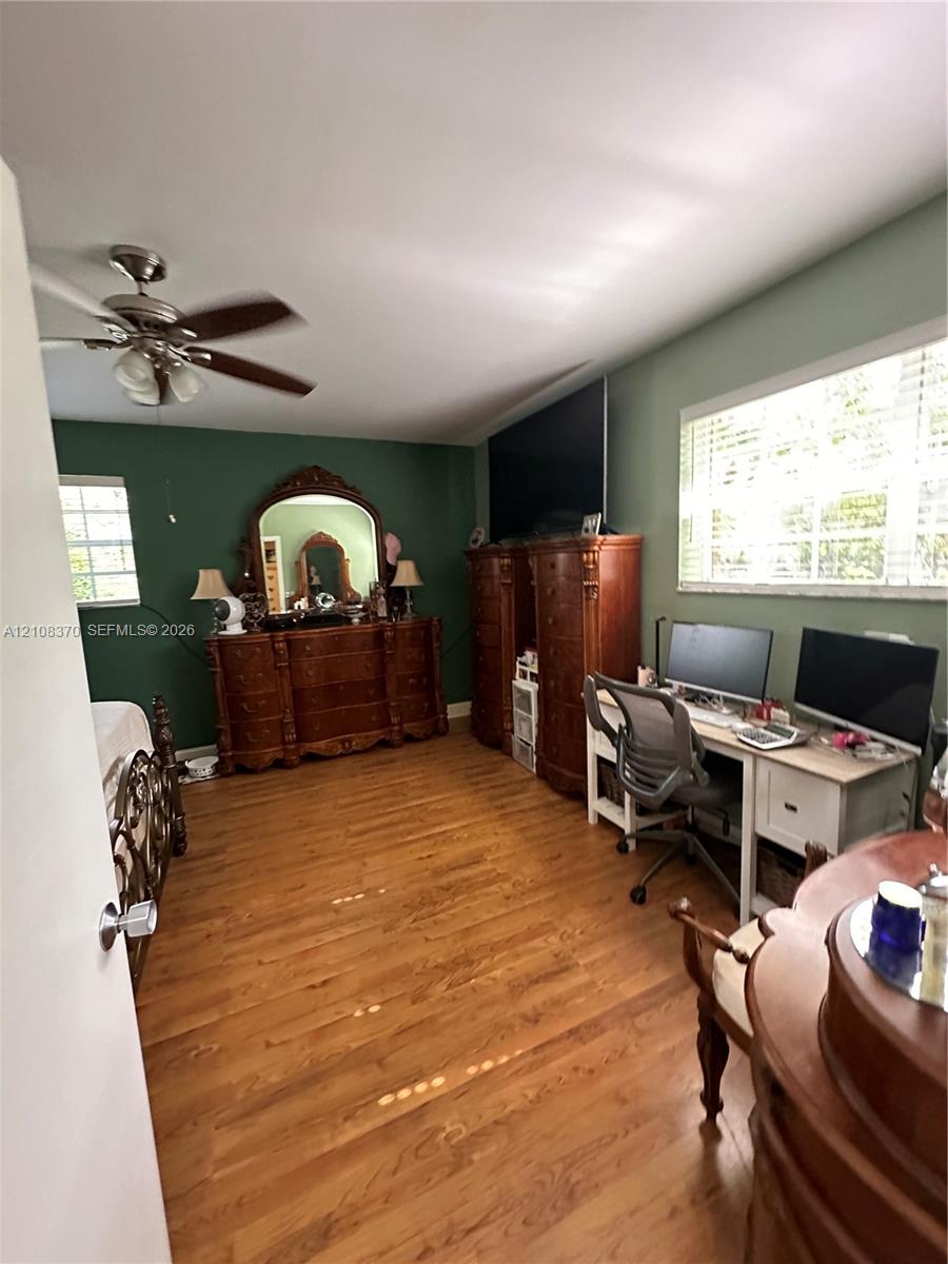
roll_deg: +0.9
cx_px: 474
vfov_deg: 102.1
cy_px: 632
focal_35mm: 14
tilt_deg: -10.5
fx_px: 511
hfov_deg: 85.7
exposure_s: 1/60
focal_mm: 2.22
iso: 1000
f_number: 2.2
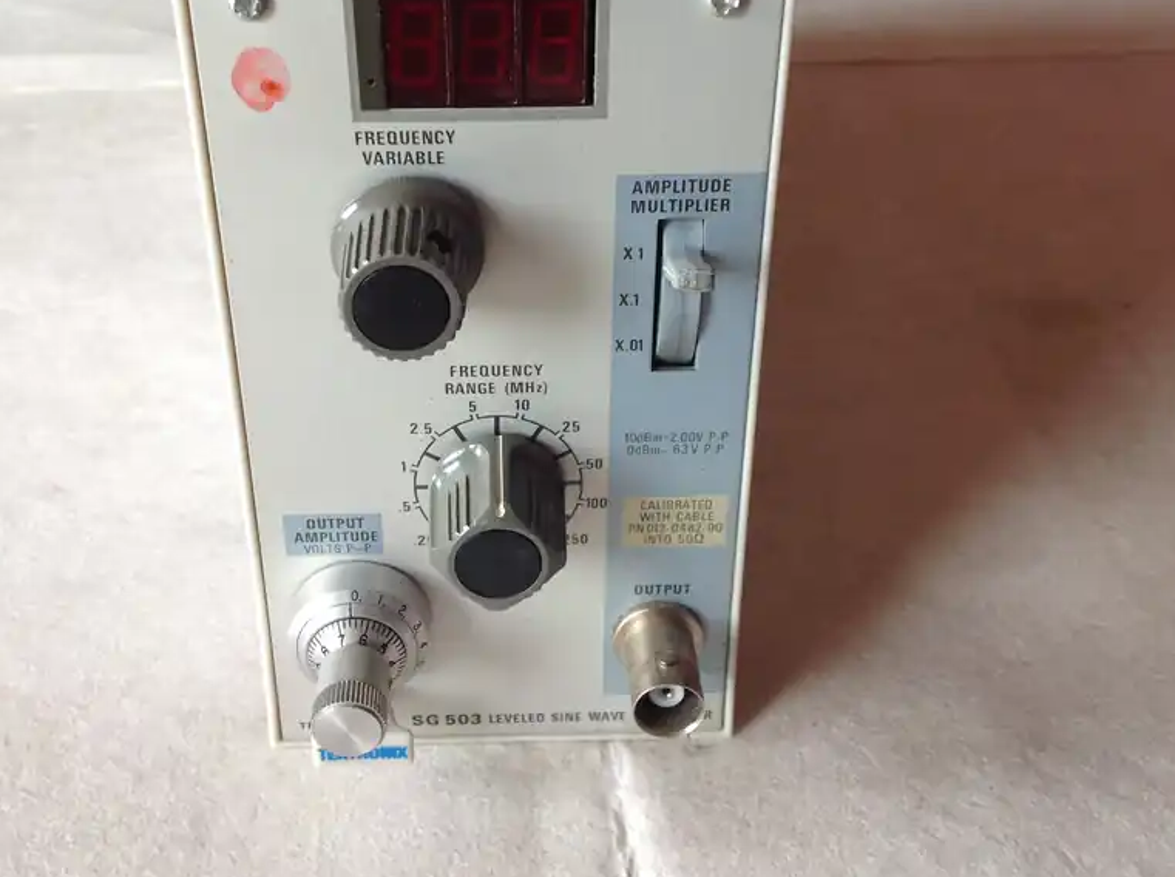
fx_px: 1559
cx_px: 525
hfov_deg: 41.3
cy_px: 375
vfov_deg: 31.4
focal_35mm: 46
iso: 64
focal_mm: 4.28
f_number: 2.4
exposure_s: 1/40
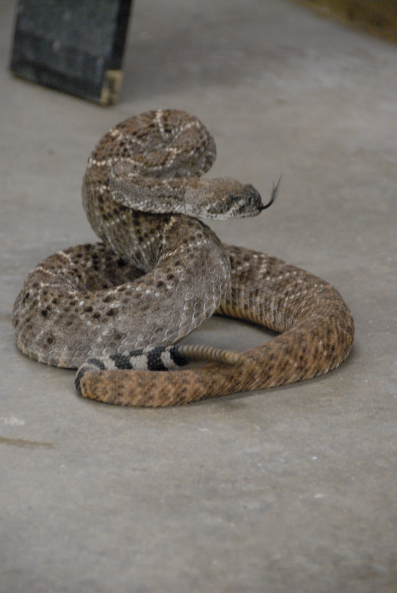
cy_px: 296
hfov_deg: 5.4
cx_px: 198
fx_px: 4206
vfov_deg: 8.1
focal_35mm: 255
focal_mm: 170
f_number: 5.6
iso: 1600
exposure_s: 1/30
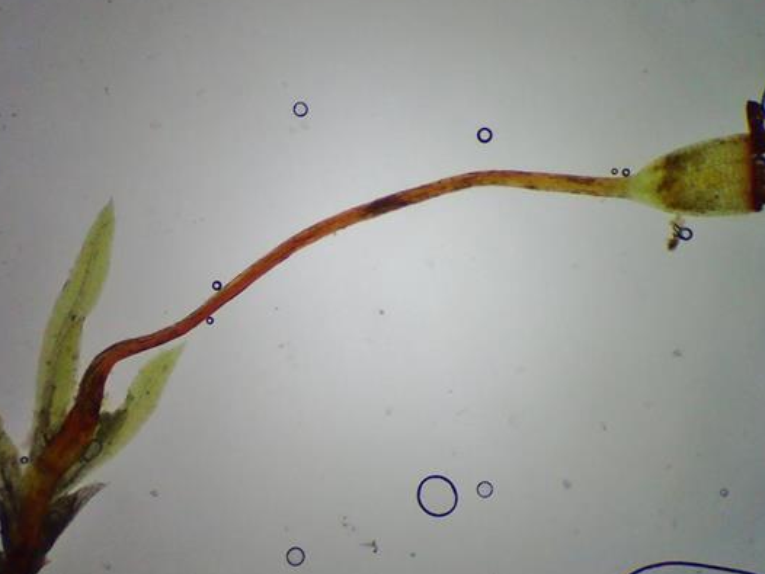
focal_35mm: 79
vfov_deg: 18.7
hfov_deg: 24.7
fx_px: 1747
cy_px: 305
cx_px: 359
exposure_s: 1/60
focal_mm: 11.78
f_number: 3.8
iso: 500
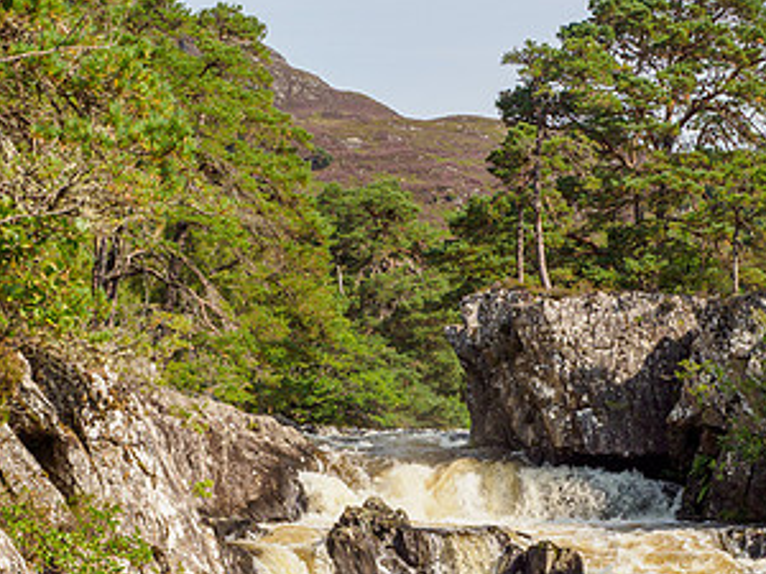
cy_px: 518
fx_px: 1682
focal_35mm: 76
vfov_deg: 19.0
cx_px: 518
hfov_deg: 25.5
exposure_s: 1/125
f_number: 7.1
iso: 200
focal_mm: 19
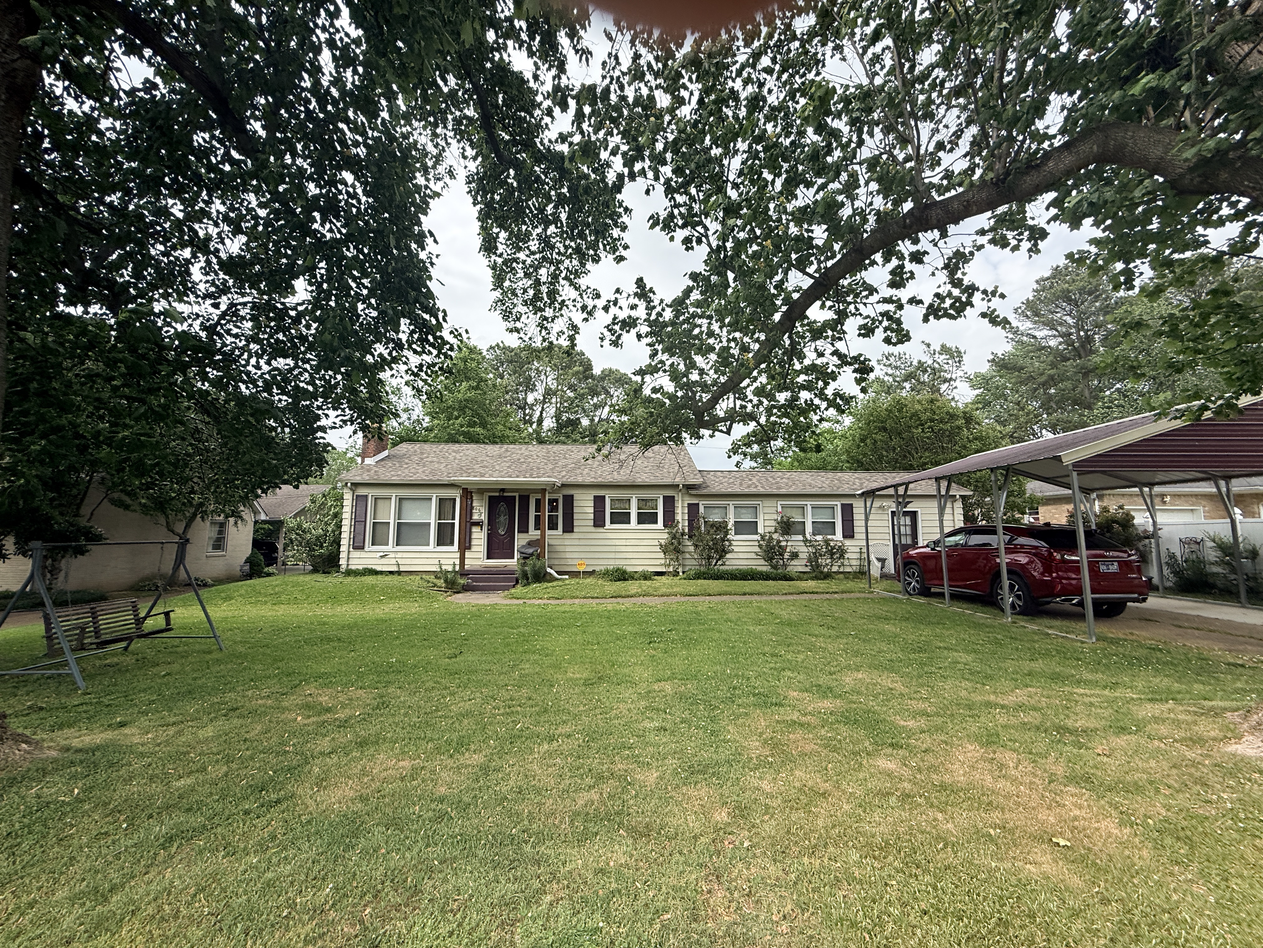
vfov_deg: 85.7
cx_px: 632
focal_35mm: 14
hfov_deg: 102.1
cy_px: 474
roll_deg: +0.0
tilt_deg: +7.5
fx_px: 511
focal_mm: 2.22
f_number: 2.2
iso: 50
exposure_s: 1/1105
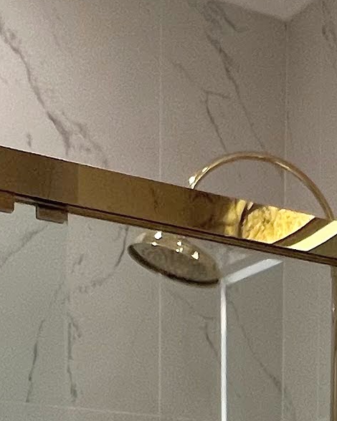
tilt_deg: -2.0
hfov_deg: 16.0
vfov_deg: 19.3
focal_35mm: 87
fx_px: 1085
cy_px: 626
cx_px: 521
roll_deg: -1.2
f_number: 1.8
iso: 125
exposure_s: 1/60
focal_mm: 1.57
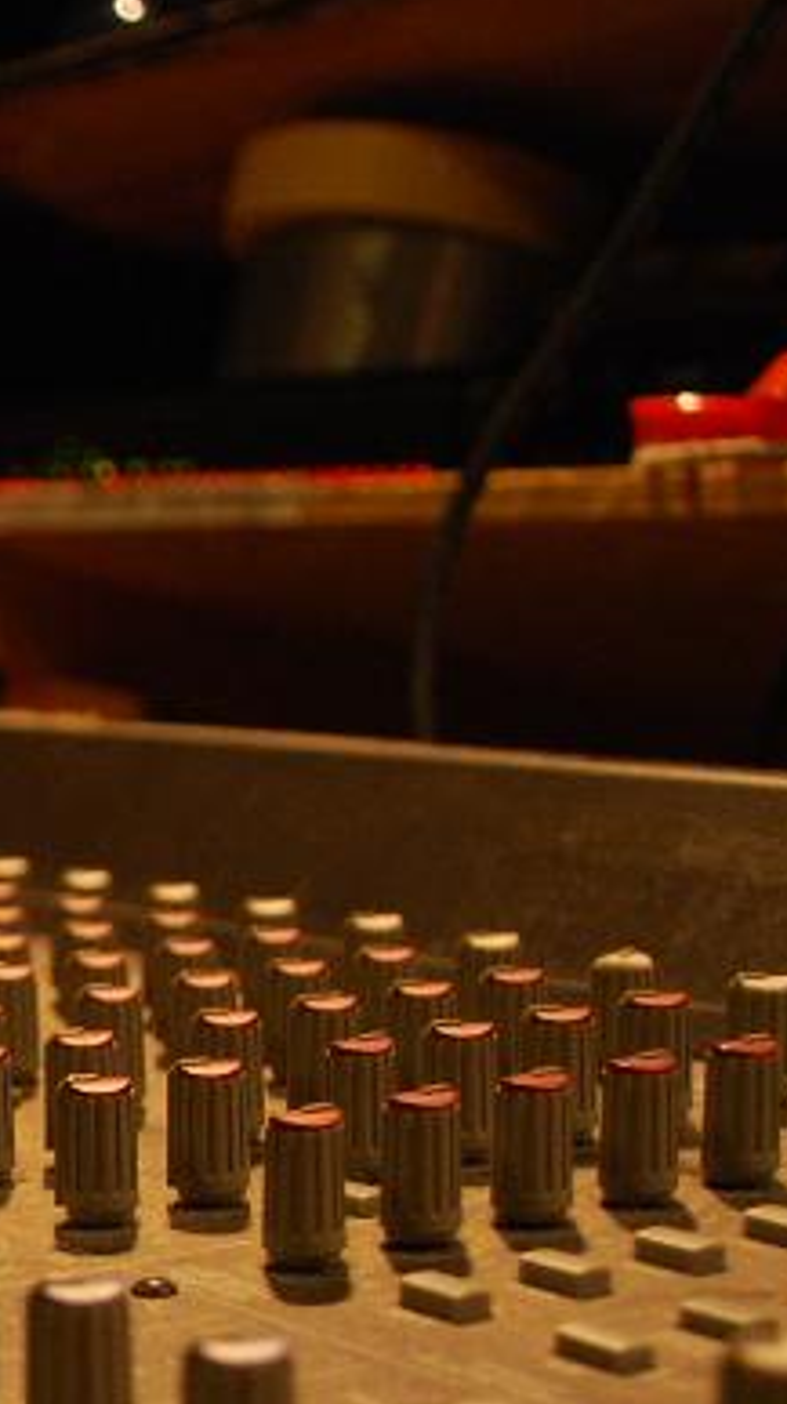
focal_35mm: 75
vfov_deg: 27.4
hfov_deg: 14.4
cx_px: -584
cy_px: 1214
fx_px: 2789
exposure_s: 1/3
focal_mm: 18
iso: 400
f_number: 4
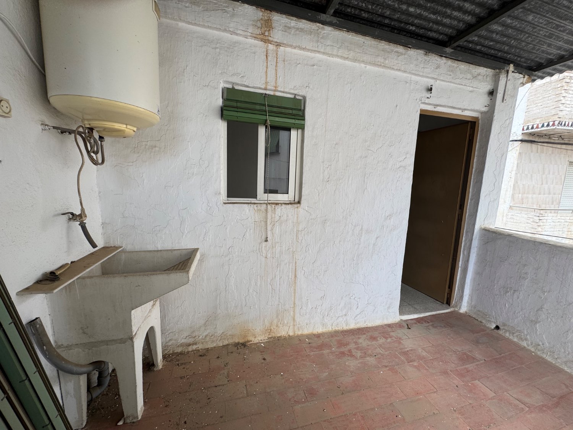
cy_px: 215
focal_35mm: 14
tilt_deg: -6.4
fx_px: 232
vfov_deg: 85.7
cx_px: 286
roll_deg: -1.9
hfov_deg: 102.1
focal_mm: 2.22
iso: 40
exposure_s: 1/321
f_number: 2.2
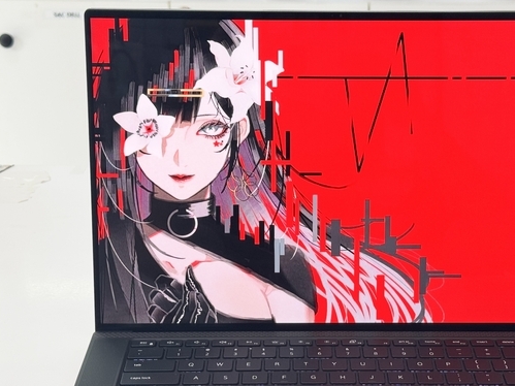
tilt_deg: -23.4
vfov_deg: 19.1
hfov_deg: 25.3
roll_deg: -0.1
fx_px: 1145
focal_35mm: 77
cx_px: 325
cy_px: 260
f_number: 1.78
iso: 64
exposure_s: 1/121
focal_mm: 6.76
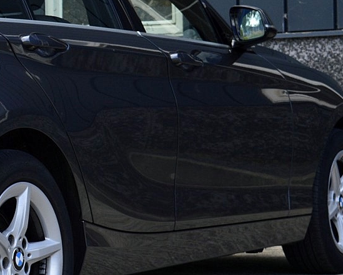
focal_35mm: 158
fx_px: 1605
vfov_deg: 9.8
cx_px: -109
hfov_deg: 11.8
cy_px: 104
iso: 400
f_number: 9
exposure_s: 1/160
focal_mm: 38
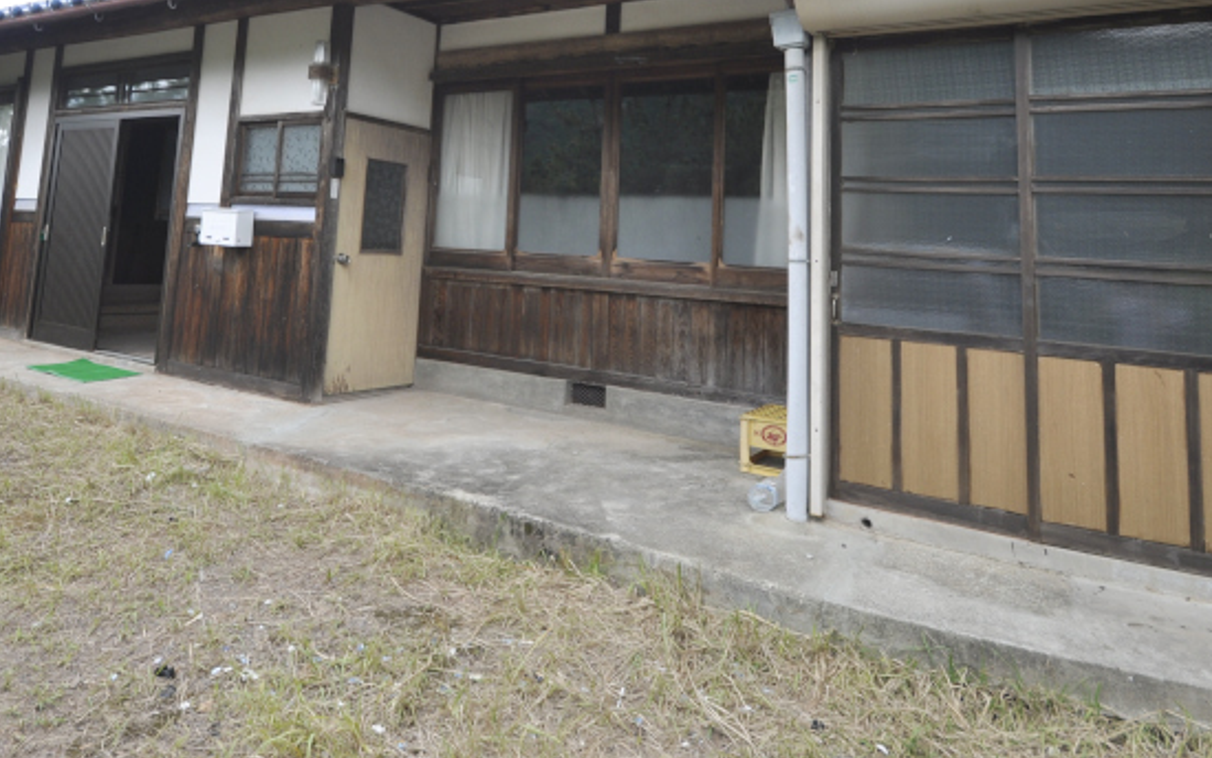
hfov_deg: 72.0
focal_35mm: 25
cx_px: 505
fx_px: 826
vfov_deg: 45.9
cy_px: 119
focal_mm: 10
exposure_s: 1/160
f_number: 6.3
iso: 200
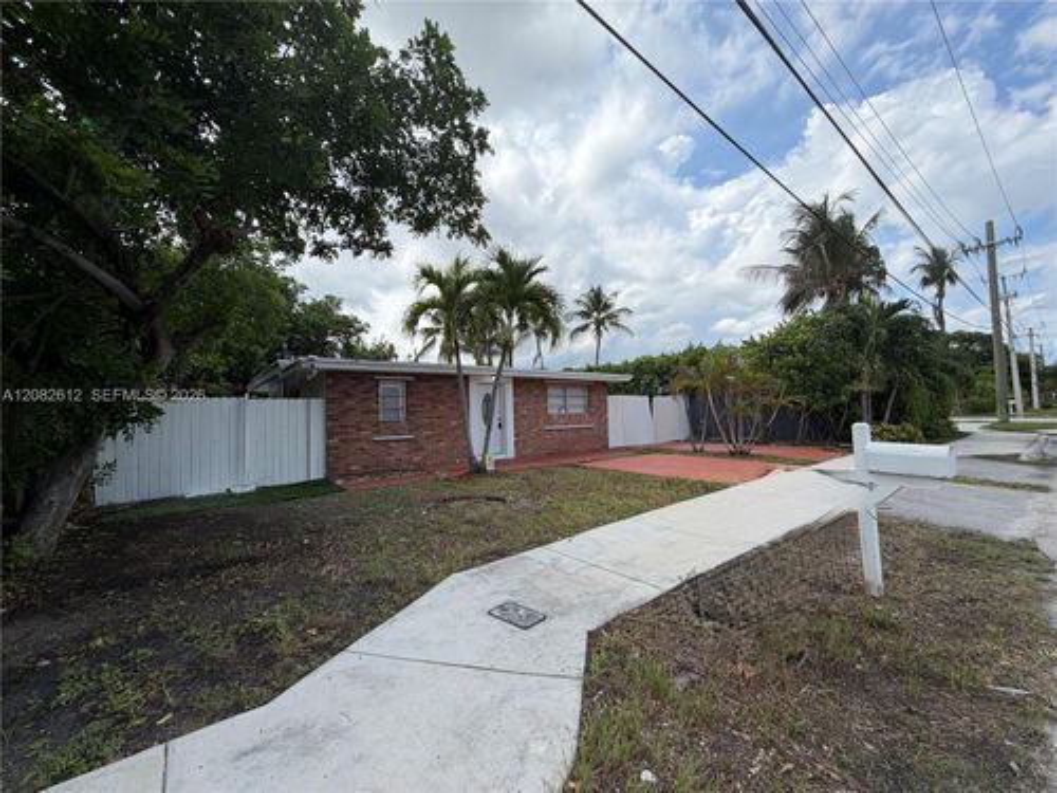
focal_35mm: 14
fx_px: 427
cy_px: 396
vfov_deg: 85.7
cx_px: 528
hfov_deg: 102.1
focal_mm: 2.22
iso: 20
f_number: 2.2
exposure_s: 1/770
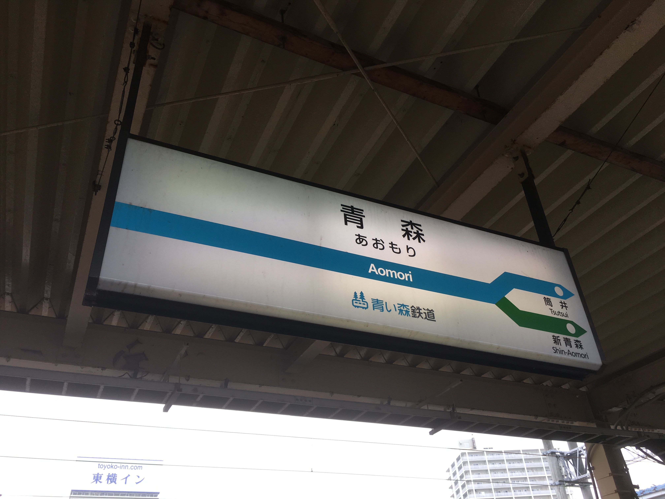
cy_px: 250
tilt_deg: +34.5
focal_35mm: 29
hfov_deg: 61.7
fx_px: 557
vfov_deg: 48.2
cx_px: 332
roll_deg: +3.7
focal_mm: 4.15
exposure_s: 1/283
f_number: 2.2
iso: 25
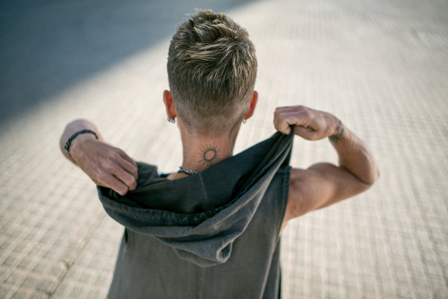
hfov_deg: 65.5
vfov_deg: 46.4
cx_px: 224
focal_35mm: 28
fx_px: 349
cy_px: 150
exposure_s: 1/2000
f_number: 1.8
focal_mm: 28
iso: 250
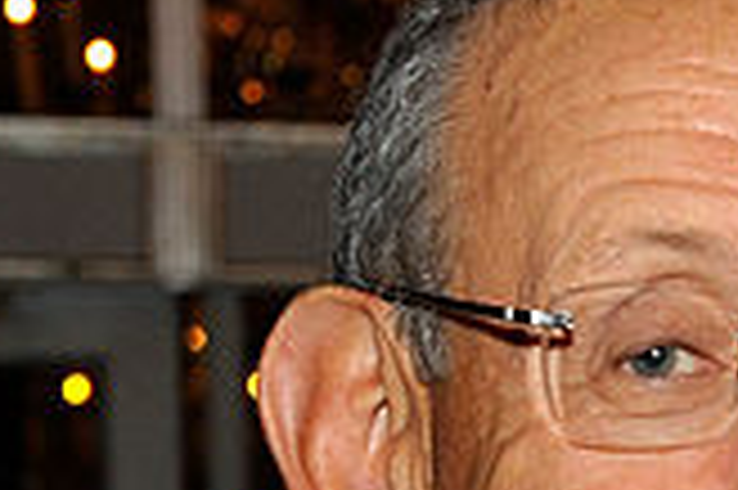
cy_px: 1088
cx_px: 1125
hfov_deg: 8.5
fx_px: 4854
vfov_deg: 5.6
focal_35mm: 237
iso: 800
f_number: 5.6
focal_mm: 38
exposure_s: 1/250
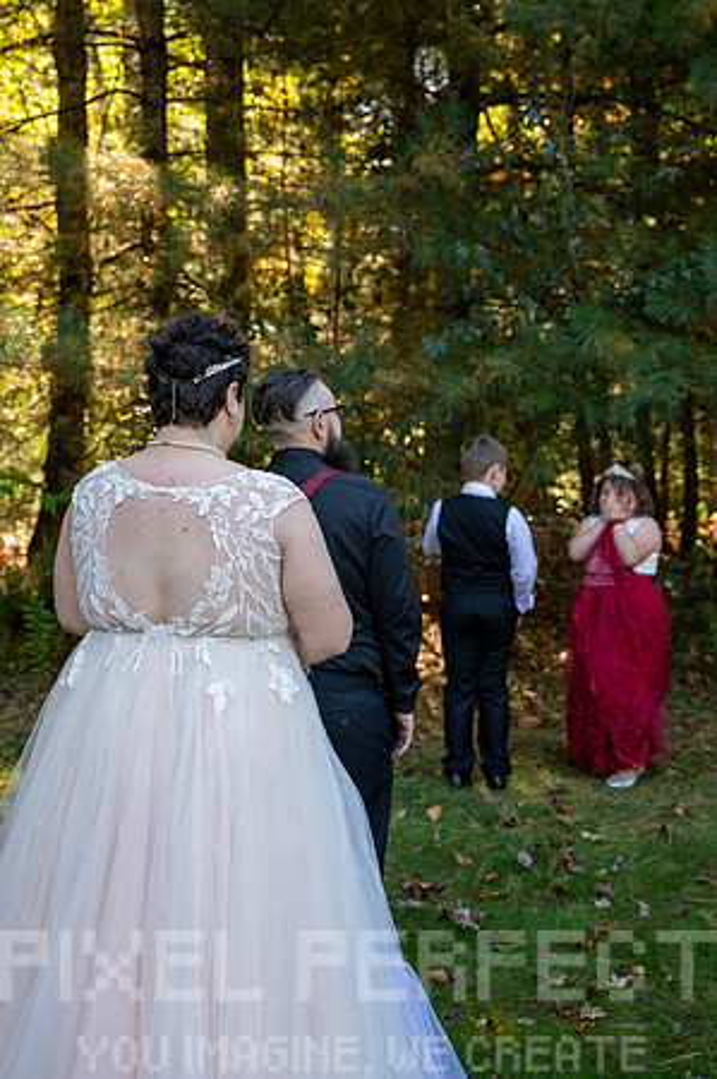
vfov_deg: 41.2
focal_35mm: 48
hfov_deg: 28.0
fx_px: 1437
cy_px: 540
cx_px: 358
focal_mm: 48
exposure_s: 1/200
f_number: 4.5
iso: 560
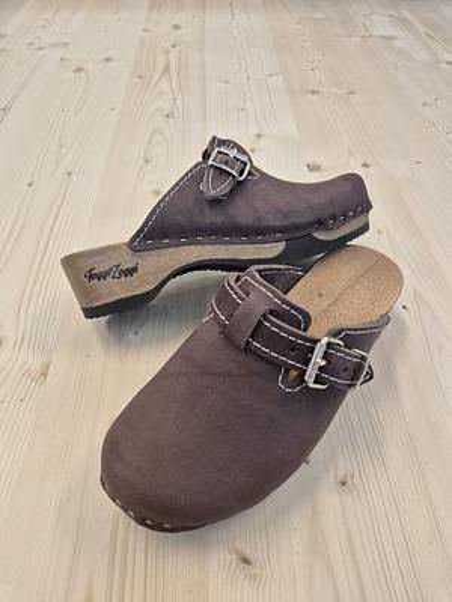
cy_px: 301
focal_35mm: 23
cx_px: 226
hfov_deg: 58.9
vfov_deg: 73.9
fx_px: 400
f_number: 1.8
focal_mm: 5.4
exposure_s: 1/100
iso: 100
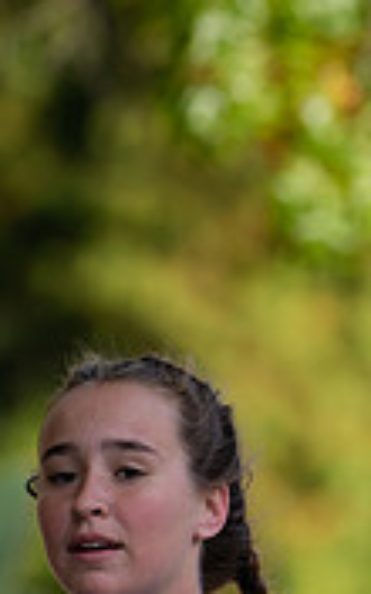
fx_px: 16323
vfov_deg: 2.1
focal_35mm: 1009
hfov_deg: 1.3
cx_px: 917
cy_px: 555
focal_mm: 300
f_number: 5
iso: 250
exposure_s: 1/640
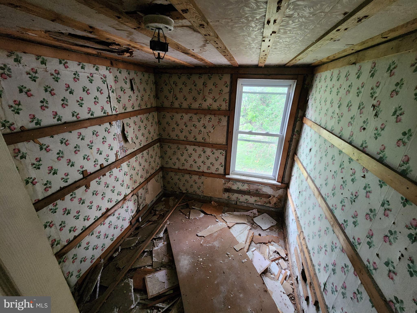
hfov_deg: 106.2
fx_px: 157
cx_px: 208
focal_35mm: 13
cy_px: 156
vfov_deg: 89.9
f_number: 2.2
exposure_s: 1/24
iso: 640
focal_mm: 2.2
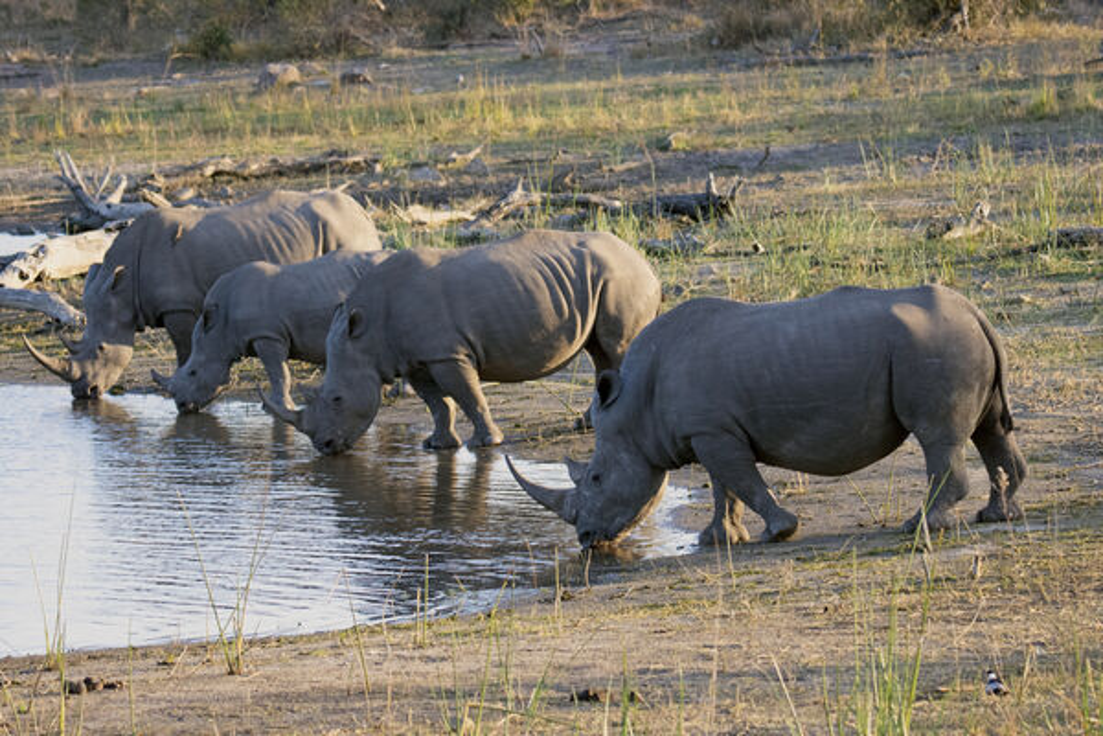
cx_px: 552
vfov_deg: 4.6
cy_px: 368
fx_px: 9191
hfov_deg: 6.9
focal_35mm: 300
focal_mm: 200
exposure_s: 1/1000
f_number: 5.3
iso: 1600
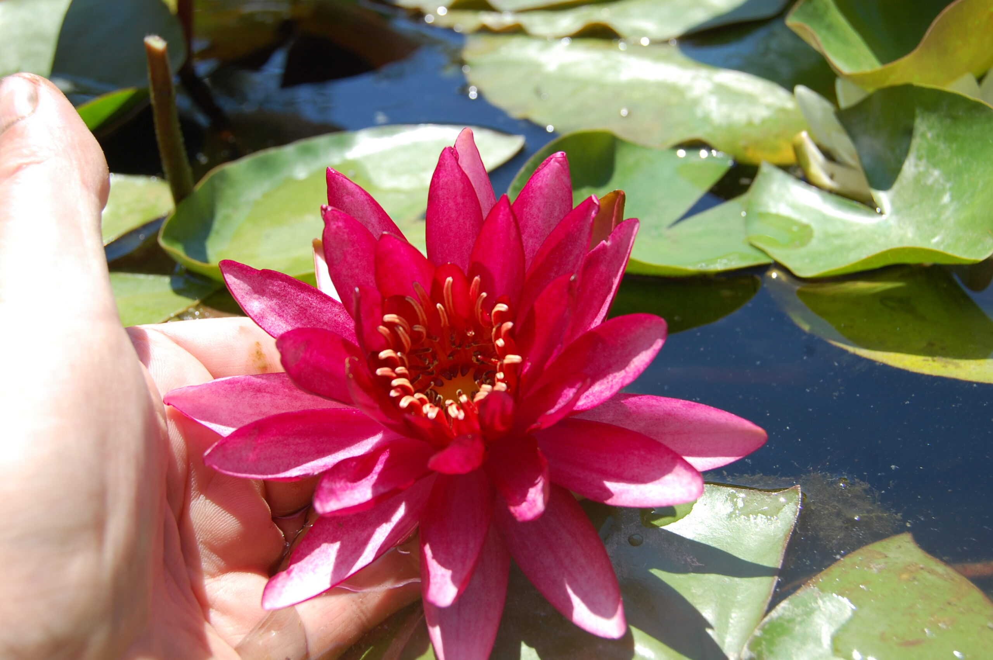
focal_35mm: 51
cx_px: 496
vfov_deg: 26.4
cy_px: 330
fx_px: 1405
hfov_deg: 38.9
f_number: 8
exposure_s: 1/250
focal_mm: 34
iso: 200
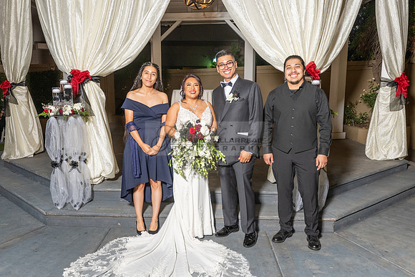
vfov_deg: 39.4
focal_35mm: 34
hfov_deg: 56.2
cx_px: 174
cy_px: 152
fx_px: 387
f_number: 4.5
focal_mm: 24
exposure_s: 1/200
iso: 640
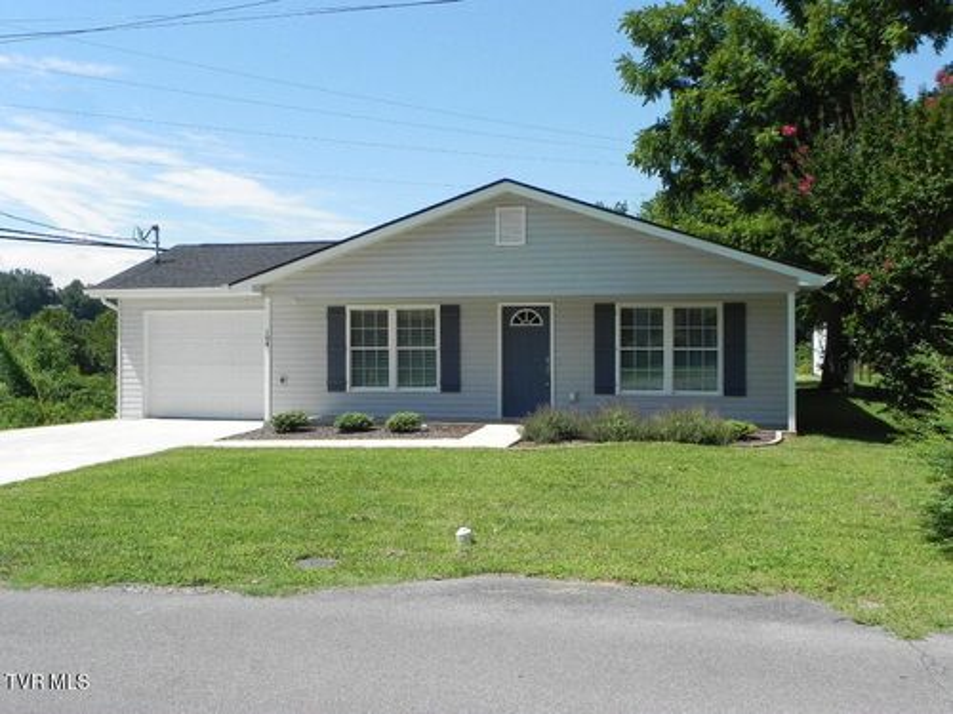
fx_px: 1019
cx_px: 476
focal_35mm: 37
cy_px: 357
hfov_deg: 50.1
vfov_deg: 38.7
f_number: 7.1
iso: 160
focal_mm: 6.6
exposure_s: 1/350
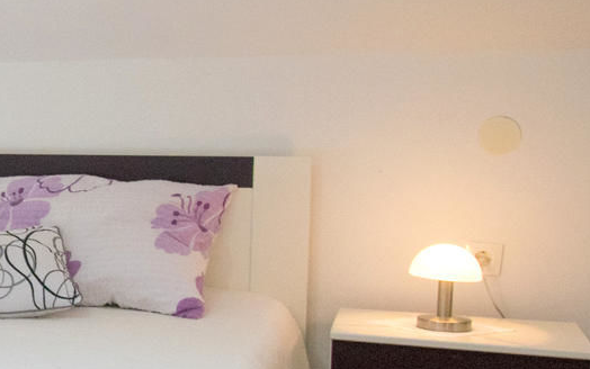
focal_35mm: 70
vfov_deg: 18.6
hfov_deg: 24.8
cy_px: 192
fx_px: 1126
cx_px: -209
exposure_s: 1/160
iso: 400
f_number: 6.3
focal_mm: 10
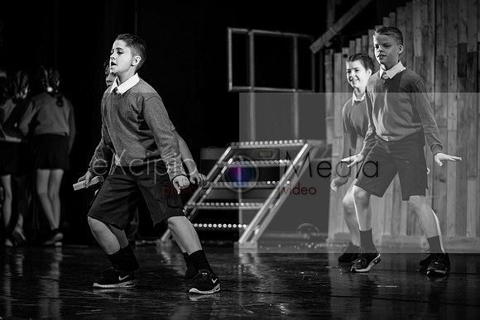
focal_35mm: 116
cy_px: 157
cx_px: 245
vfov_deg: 11.8
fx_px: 1548
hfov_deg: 17.6
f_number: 2.8
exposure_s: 1/60
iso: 640
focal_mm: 107
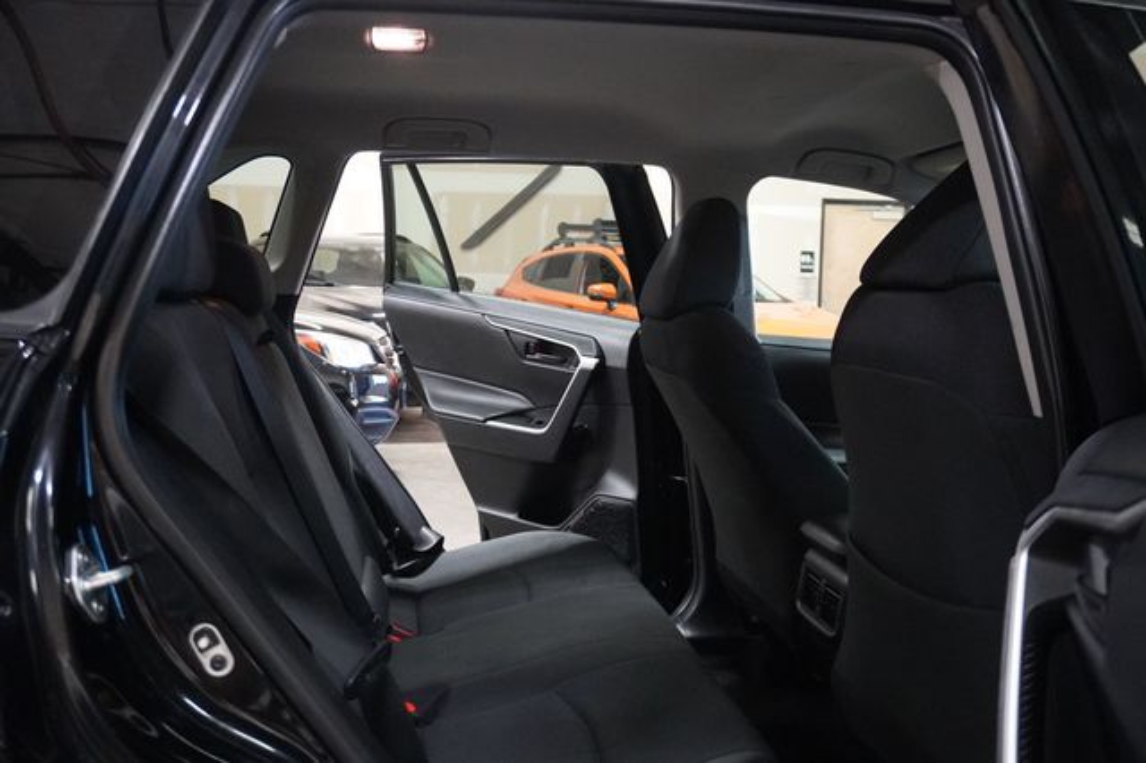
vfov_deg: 39.9
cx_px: 573
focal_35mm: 33
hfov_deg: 57.2
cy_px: 382
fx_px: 1050
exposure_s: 1/60
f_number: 4
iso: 6400
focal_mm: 22
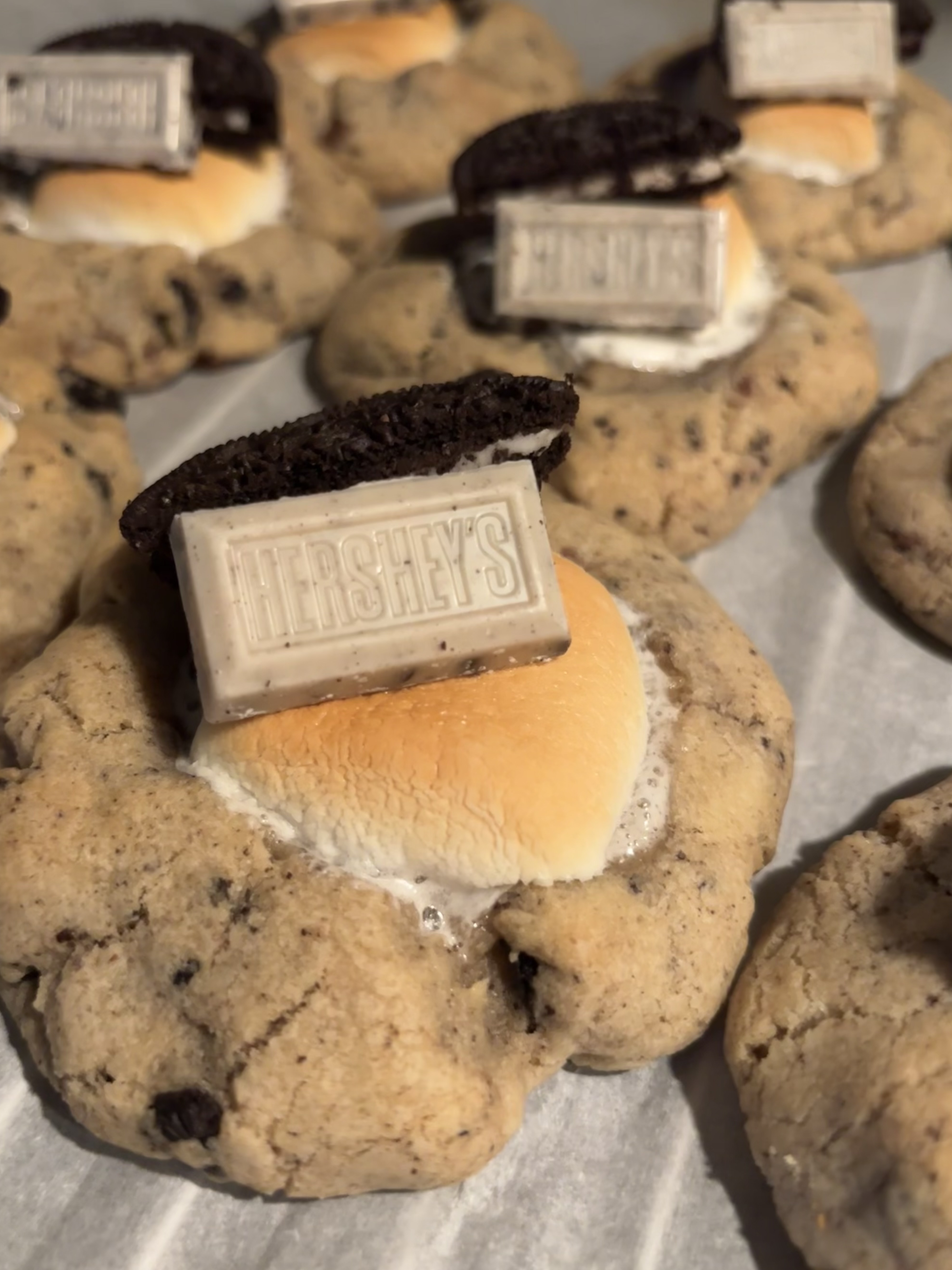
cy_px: 652
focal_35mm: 28
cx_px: 461
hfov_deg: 49.7
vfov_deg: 63.4
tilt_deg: -45.5
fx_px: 1027
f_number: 1.6
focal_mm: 5.96
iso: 400
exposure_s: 1/60
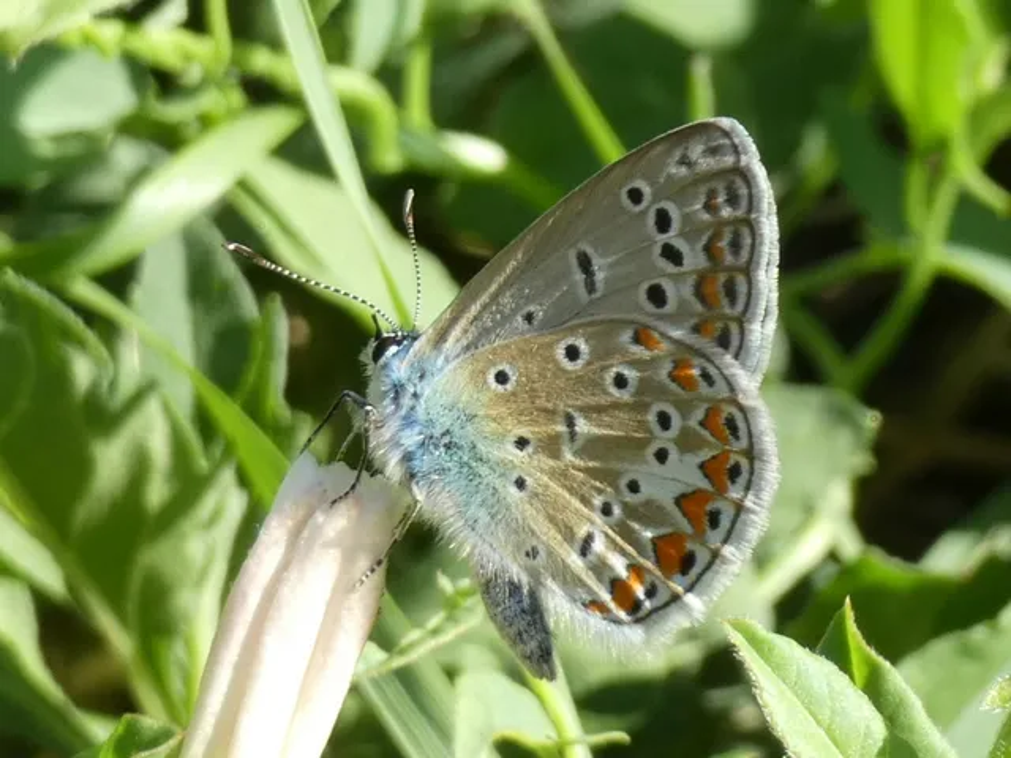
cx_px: 506
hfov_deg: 12.3
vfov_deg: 9.3
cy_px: 379
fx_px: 4673
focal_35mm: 160
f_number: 5.4
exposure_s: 1/125
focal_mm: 28.8
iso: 80
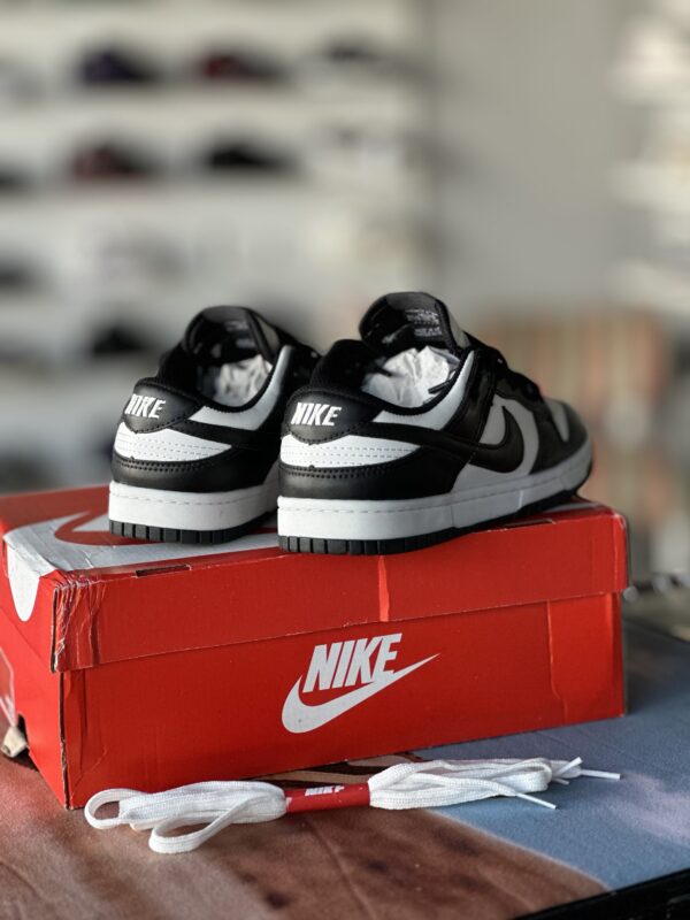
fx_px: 2046
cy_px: 460
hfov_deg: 19.1
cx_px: 345
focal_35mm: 77
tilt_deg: -11.6
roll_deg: +1.5
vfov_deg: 25.3
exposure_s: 1/121
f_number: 2.8
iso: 125
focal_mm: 9
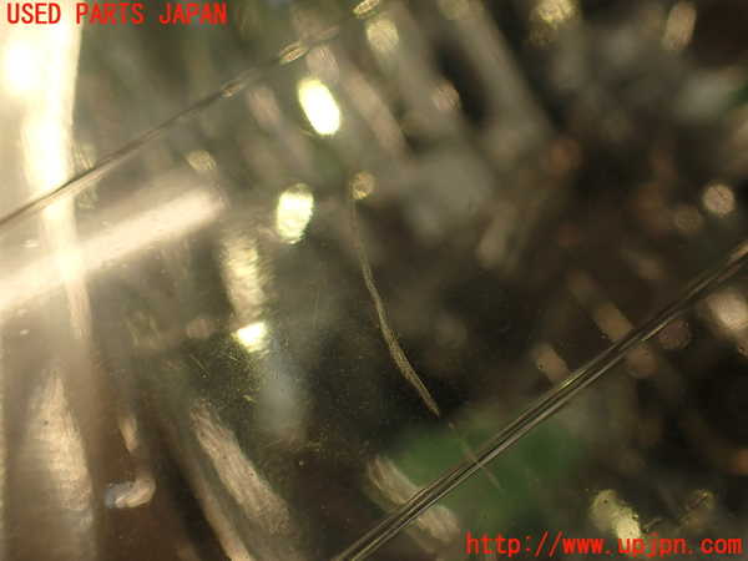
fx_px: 691
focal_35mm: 32
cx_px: 374
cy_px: 280
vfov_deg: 44.2
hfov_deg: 56.8
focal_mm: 5.79
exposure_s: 1/80
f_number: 2.4
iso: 100
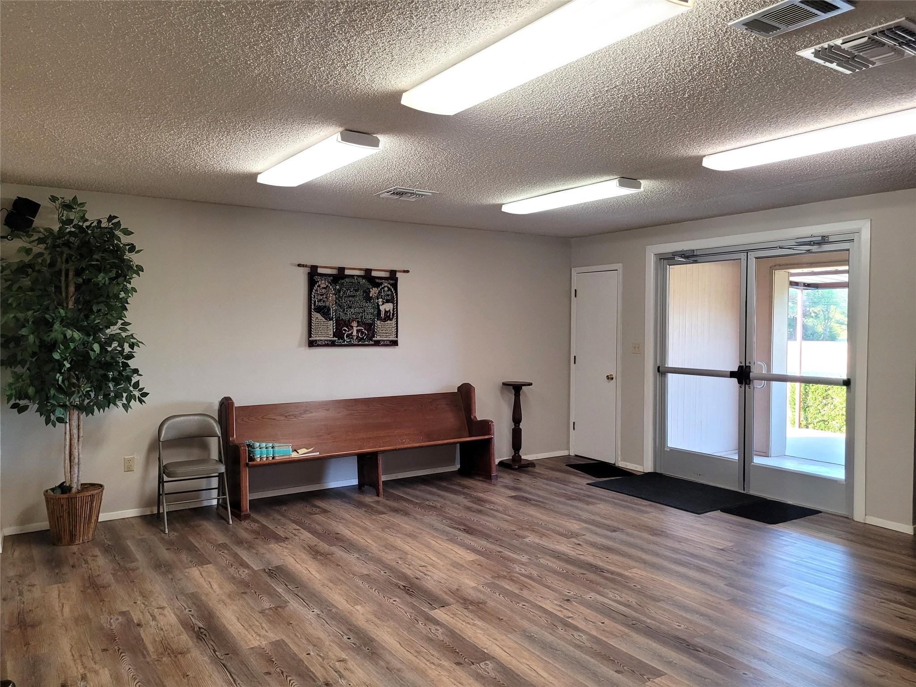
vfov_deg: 53.1
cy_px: 344
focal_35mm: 26
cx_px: 458
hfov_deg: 67.3
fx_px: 688
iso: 250
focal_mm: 5.4
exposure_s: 1/120
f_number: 1.8
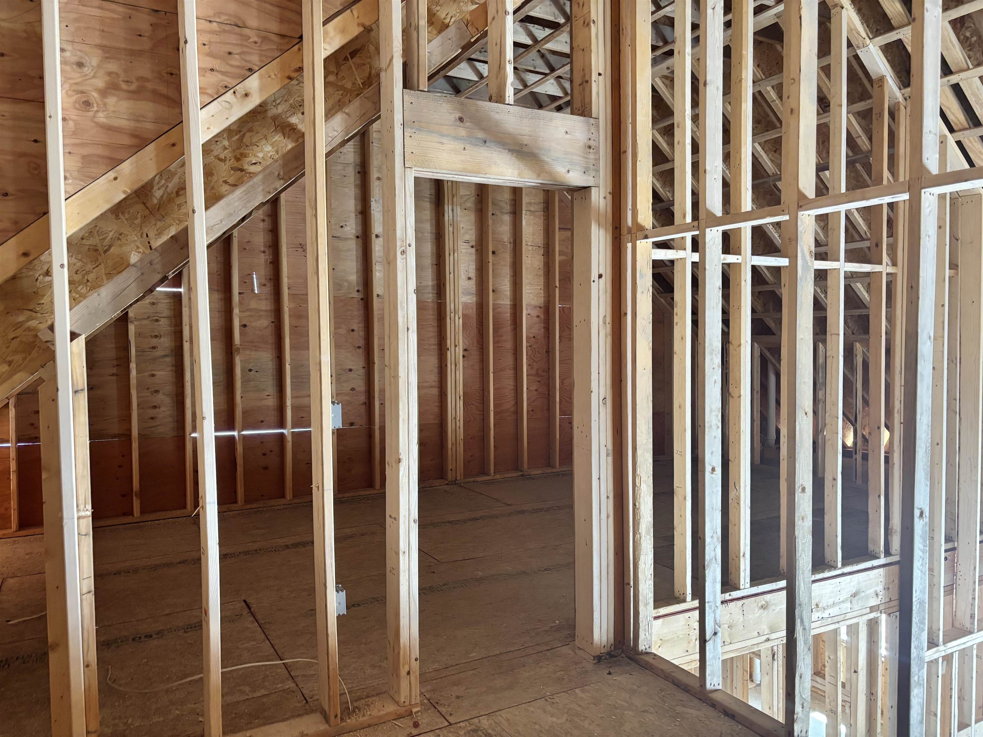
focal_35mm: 26
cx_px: 492
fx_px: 738
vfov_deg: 53.1
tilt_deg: -1.3
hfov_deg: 67.3
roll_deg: -1.0
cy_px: 368
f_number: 1.6
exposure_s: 1/60
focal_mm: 5.96
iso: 250
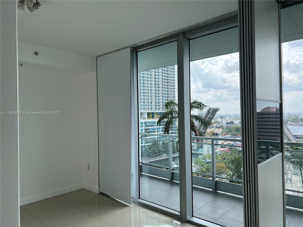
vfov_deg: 53.1
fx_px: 228
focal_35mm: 26
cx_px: 152
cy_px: 114
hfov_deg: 67.3
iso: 50
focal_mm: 5.7
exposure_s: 1/840
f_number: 1.5
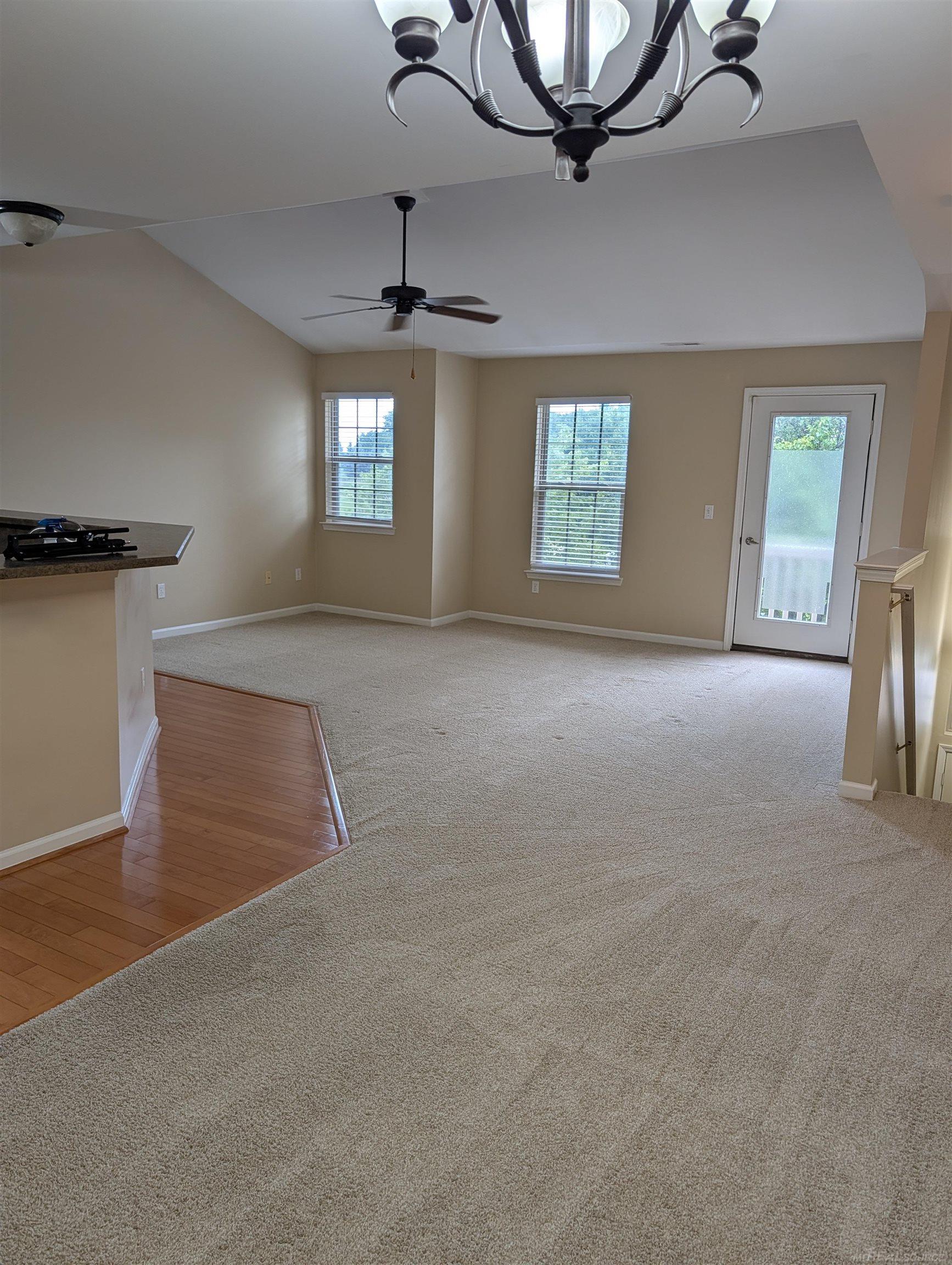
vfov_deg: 71.5
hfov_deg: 56.9
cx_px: 476
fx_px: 878
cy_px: 632
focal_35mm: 24
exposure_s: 1/90.2
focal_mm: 6.9
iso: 24
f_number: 1.68
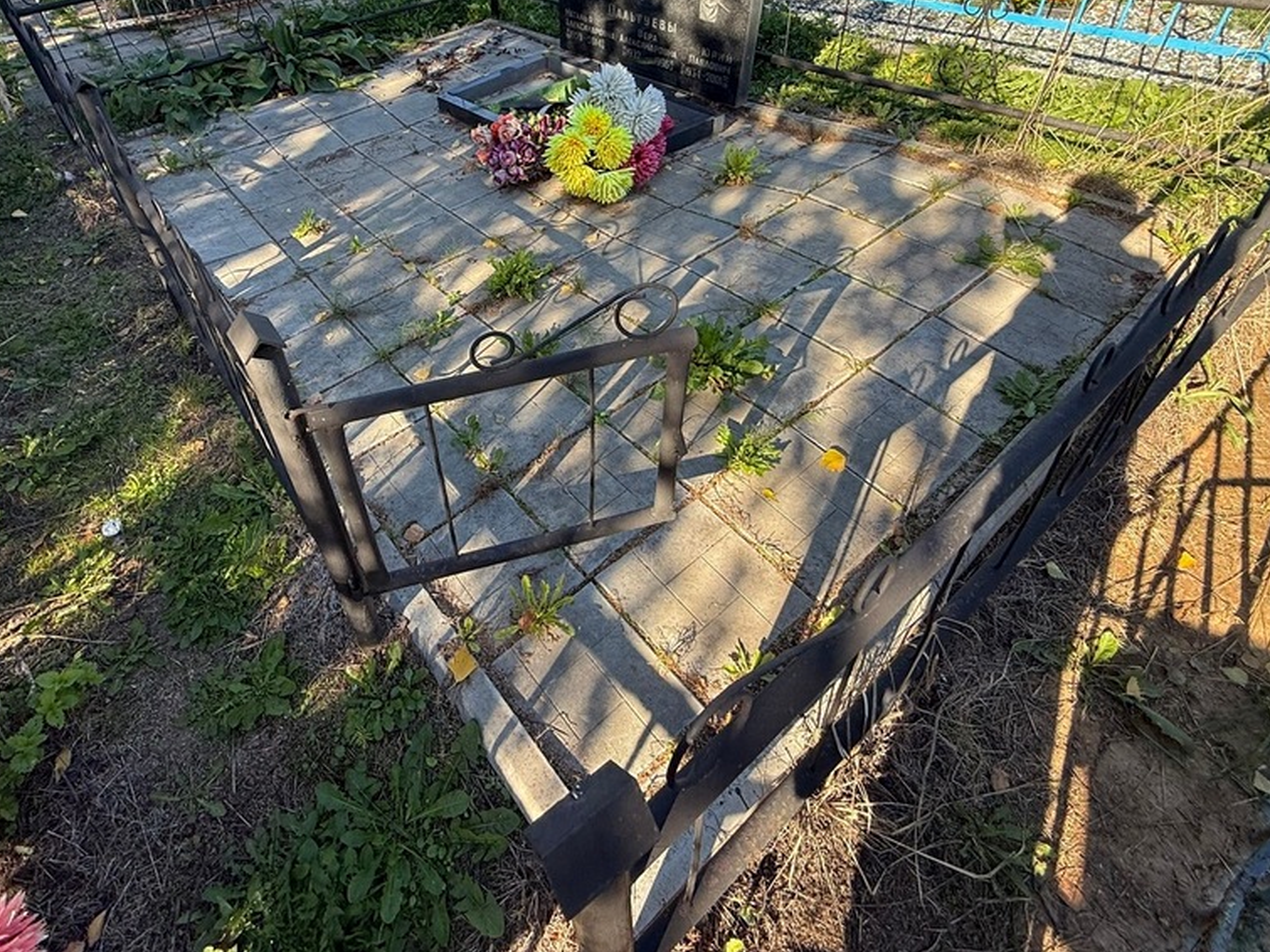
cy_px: 316
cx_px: 520
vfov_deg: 66.8
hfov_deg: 83.8
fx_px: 697
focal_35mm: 19
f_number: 2.2
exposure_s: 1/261
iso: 50
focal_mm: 2.22
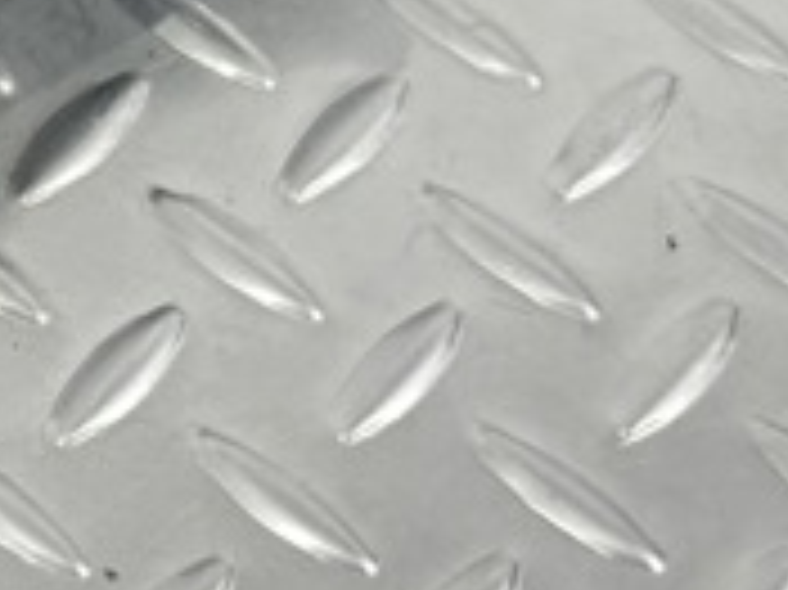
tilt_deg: -53.1
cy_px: -74
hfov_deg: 10.6
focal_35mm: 176
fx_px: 4004
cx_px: -608
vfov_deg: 8.4
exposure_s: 1/50
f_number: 1.78
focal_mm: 6.86
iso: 100
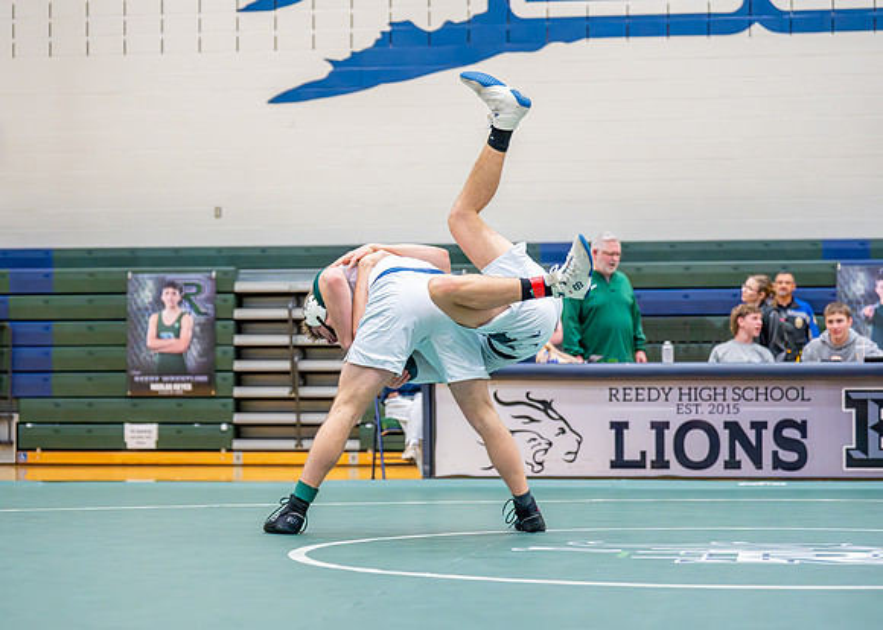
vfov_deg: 16.9
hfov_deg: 23.5
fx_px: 2125
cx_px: 406
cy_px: 341
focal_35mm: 85
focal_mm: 70
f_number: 2.8
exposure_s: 1/1000
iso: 6400
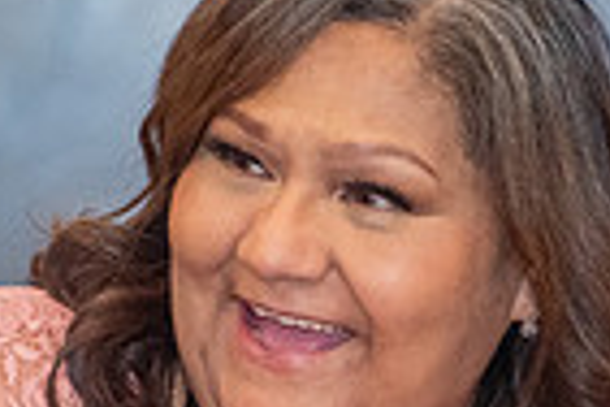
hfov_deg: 2.5
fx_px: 13961
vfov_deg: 1.7
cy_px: 600
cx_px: 567
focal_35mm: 824
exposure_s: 1/250
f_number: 2.8
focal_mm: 200
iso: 3200
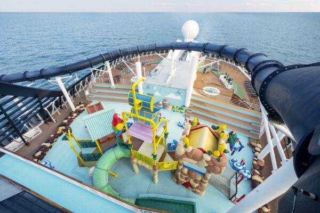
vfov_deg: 81.2
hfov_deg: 104.3
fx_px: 124
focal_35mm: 14
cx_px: 160
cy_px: 106
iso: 400
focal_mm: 14
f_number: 8
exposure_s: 1/160
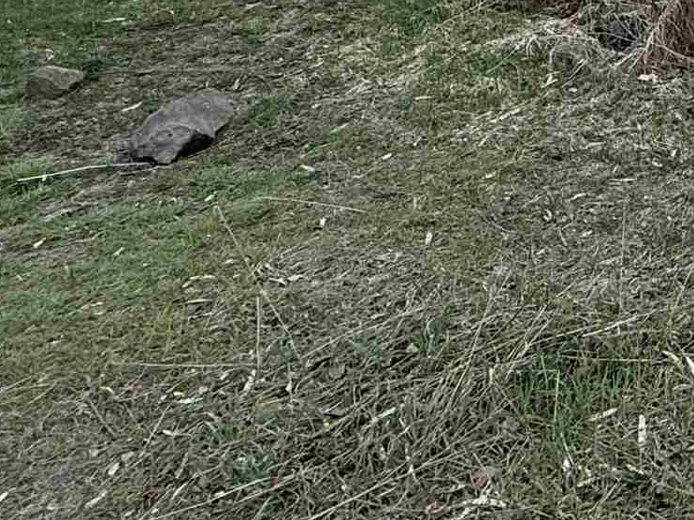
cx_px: 1146
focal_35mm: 58
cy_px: -173
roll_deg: -0.4
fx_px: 1162
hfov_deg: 23.3
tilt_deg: -7.8
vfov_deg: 22.3
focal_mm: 2.22
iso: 64
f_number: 2.2
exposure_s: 1/853
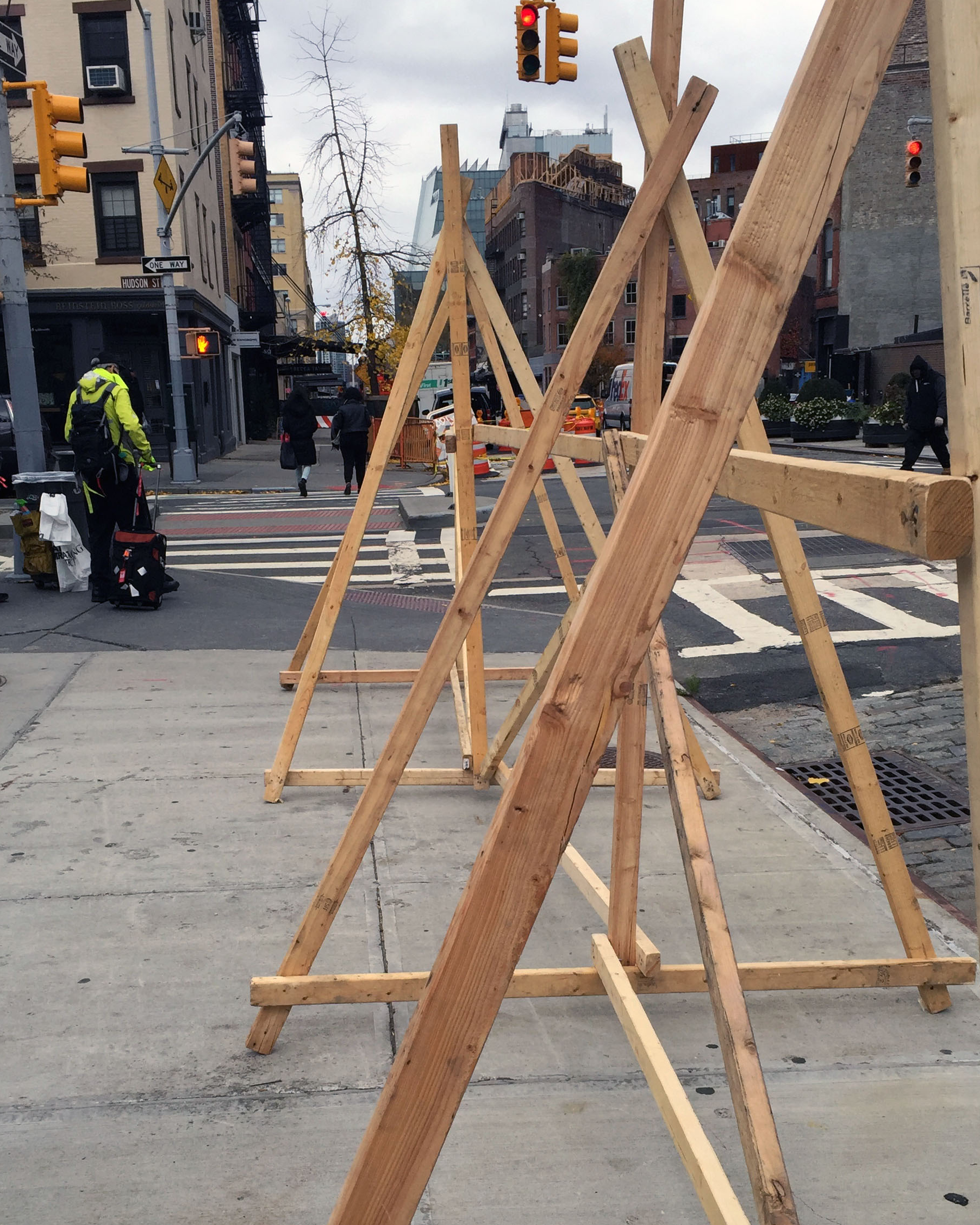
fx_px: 1486
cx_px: 482
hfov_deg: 36.5
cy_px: 758
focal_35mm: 41
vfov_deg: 44.5
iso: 32
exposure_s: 1/514
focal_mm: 4.15
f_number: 2.2
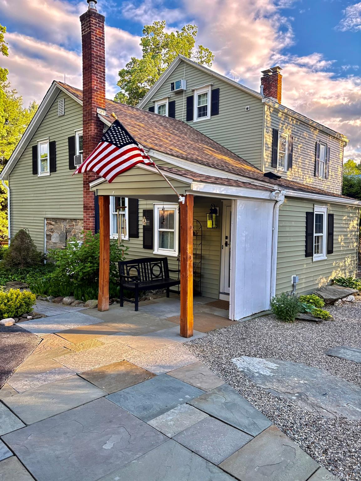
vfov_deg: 67.3
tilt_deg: -4.3
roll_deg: -0.1
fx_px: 362
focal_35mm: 26
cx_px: 180
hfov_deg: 53.1
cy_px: 240
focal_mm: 5.96
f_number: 1.6
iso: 100
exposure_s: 1/234
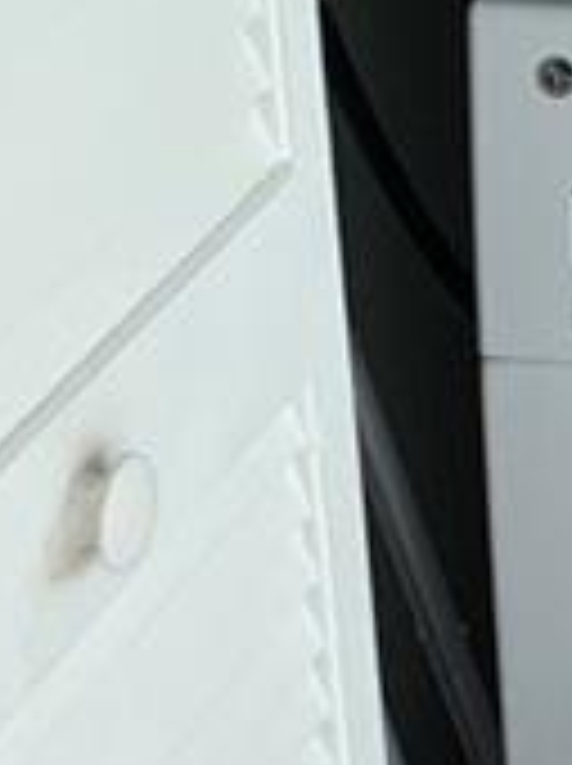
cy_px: -180
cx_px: 1176
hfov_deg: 7.7
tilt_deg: -19.0
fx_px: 4064
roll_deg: +1.0
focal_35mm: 184
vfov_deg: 10.6
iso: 64
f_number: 1.8
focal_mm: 4.25
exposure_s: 1/121
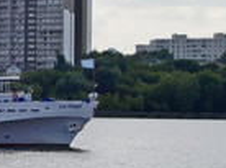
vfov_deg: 6.3
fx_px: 1527
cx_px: -259
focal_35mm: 234
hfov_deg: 8.0
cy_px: 54
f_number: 11
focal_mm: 35
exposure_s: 1/320
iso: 100
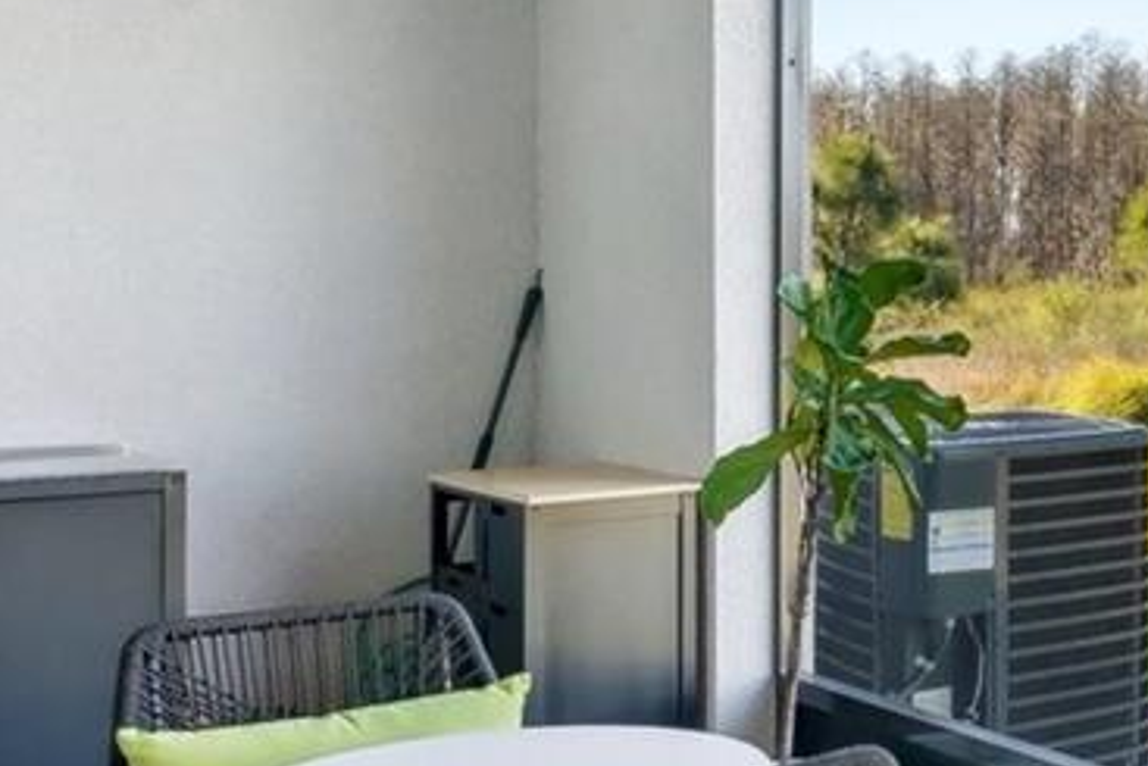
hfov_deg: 26.9
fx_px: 1946
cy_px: 234
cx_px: 1545
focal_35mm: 61
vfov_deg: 22.2
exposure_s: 1/320
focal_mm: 14
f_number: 8
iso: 800
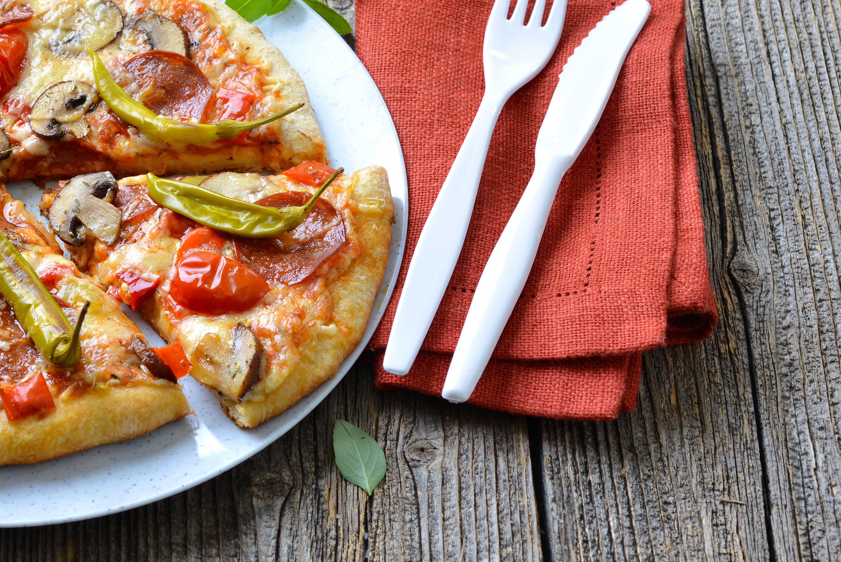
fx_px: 2921
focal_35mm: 125
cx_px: 181
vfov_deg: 10.9
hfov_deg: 16.3
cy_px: 121
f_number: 9
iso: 100
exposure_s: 1/160
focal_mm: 60
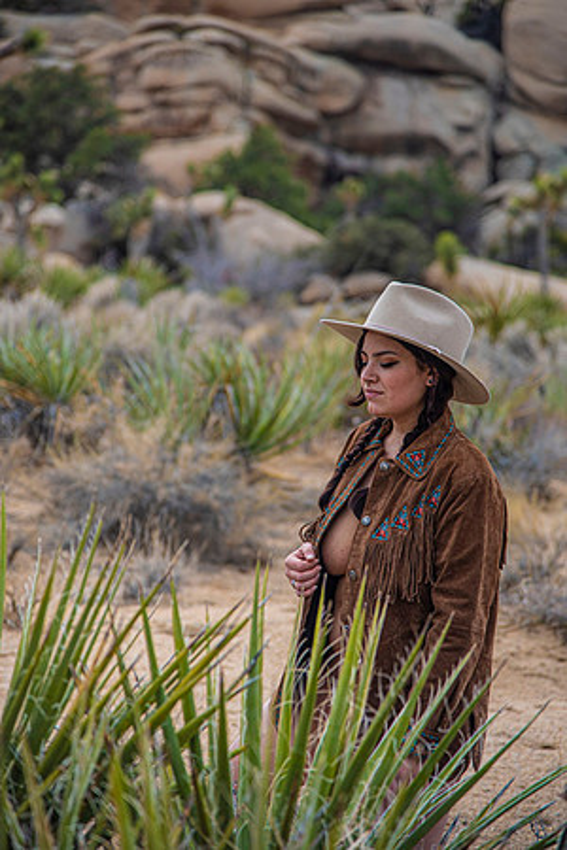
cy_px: 425
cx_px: 284
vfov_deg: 17.1
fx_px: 2835
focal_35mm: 120
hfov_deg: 11.4
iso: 100
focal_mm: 120
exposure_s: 1/1600
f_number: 4
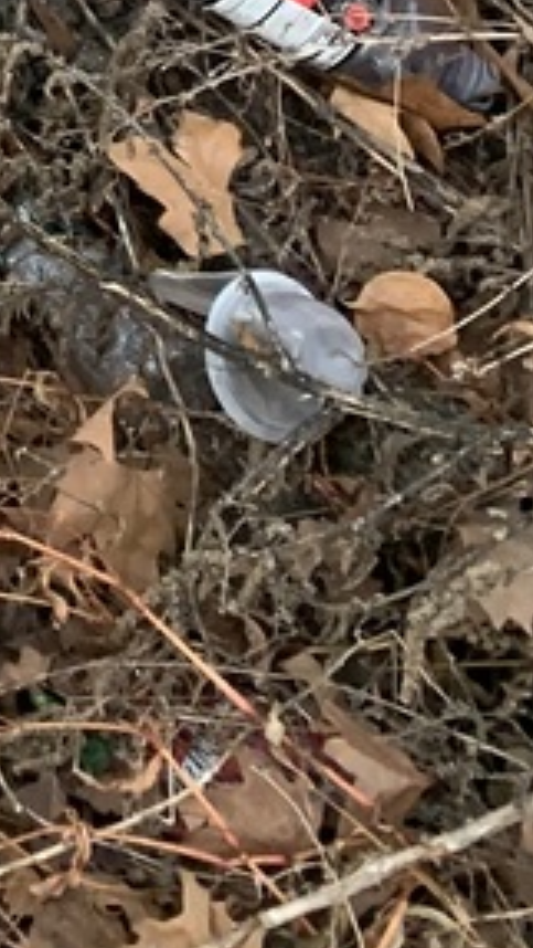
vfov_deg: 15.2
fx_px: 2988
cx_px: -904
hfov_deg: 8.9
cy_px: -832
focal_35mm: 119
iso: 320
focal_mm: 4.25
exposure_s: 1/60
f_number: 1.8
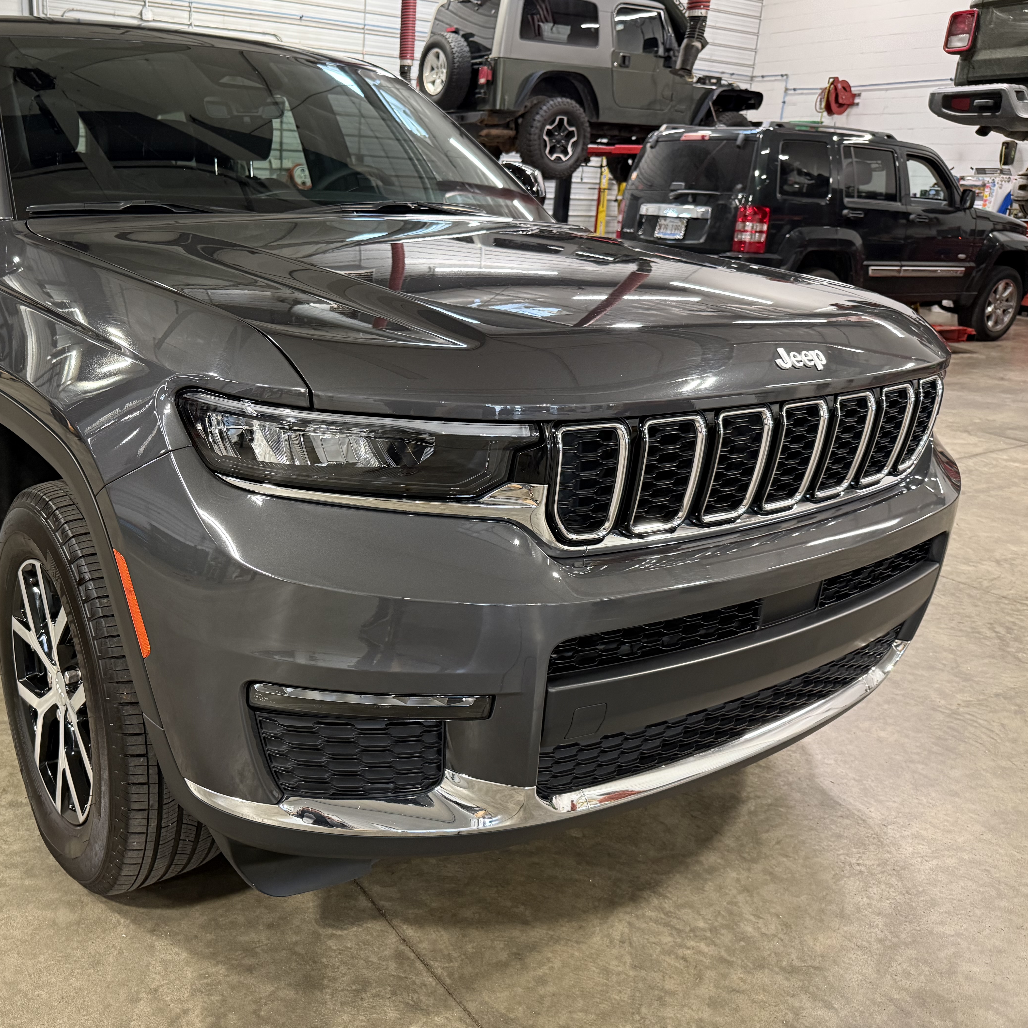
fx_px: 974
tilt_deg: -17.2
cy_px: 504
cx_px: 374
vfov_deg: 55.6
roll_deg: -1.9
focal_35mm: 29
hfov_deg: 54.9
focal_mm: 6.76
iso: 400
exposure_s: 1/60
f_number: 1.78
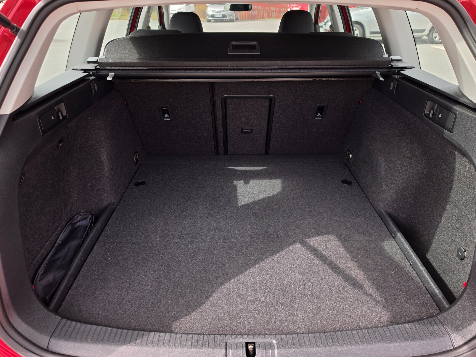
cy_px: 178
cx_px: 238
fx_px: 316
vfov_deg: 58.9
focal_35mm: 23
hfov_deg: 73.9
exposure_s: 1/190
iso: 10
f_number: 1.4
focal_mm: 6.5
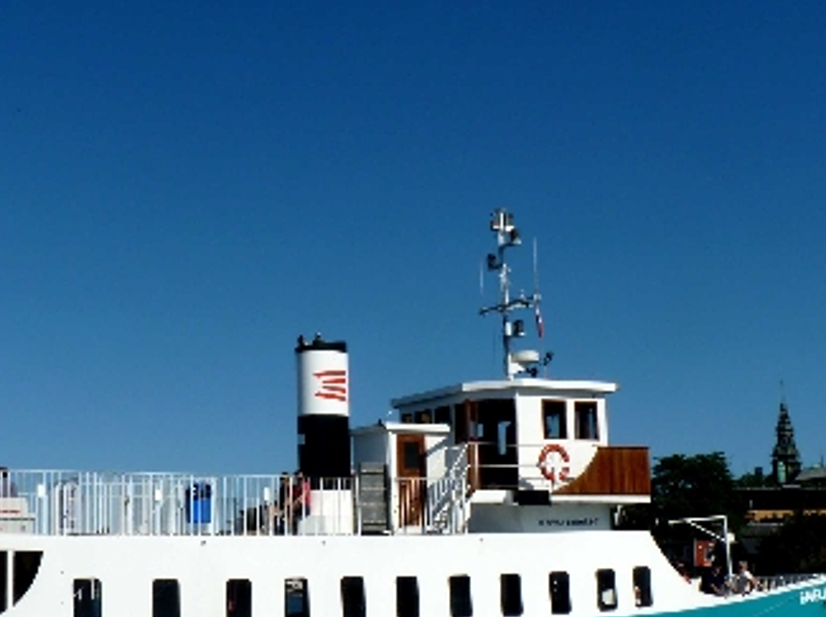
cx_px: 239
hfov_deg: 31.3
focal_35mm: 61
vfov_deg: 23.9
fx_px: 1454
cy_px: 371
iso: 80
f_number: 6.3
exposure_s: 1/500
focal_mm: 5.9
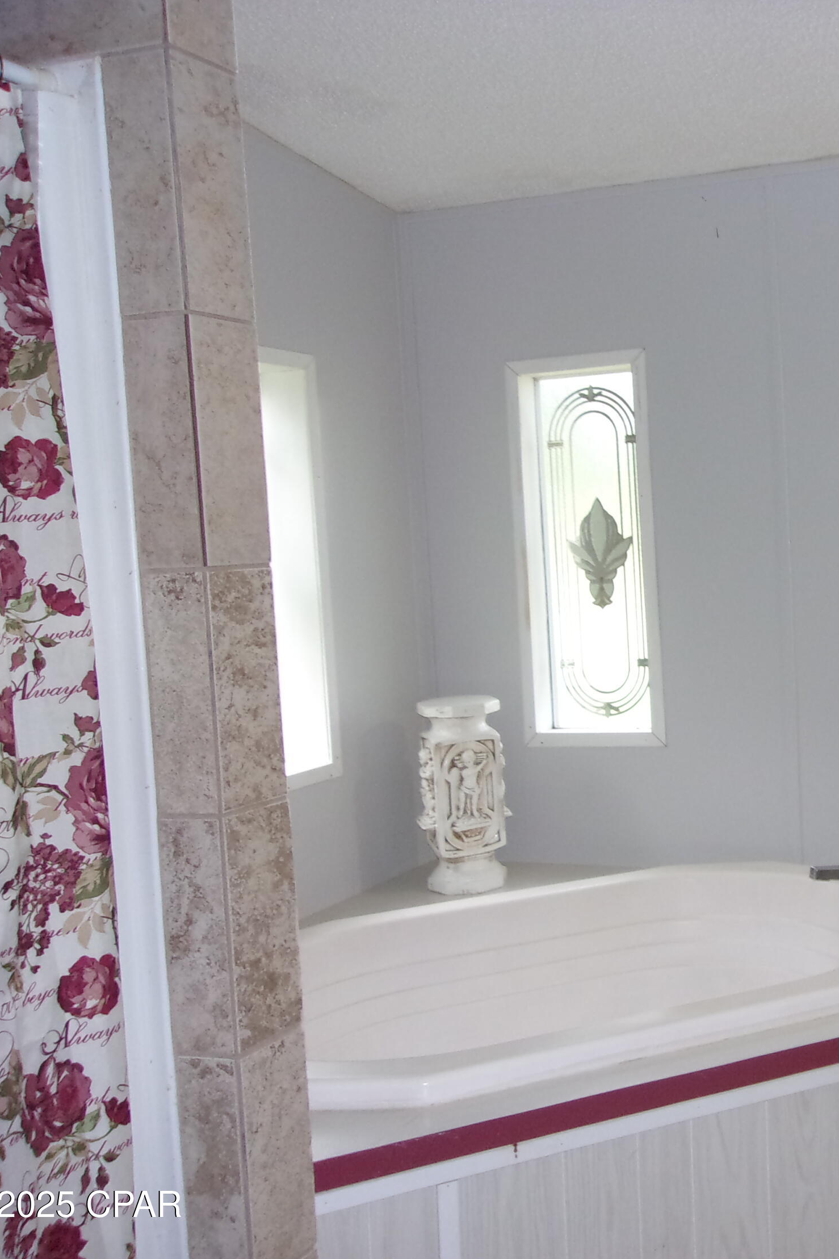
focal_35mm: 38
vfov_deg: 50.7
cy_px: 624
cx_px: 818
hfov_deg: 32.5
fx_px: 1328
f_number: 3
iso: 200
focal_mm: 4.9
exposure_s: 1/34
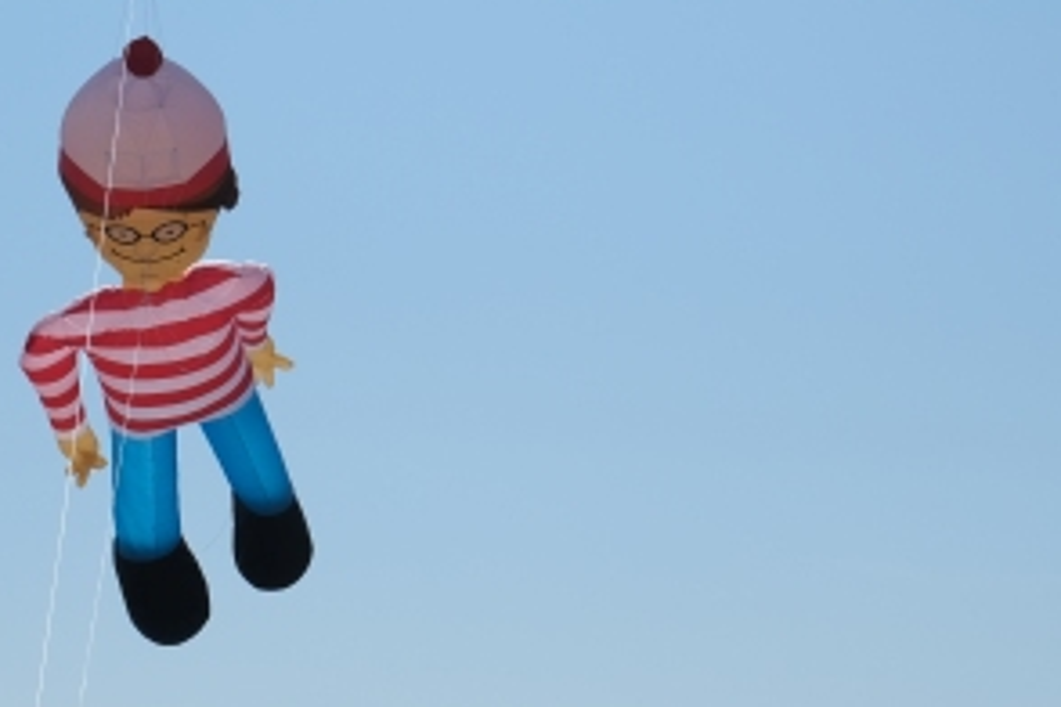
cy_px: 99
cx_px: 873
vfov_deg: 15.6
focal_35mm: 87
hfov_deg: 23.0
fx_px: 2564
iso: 160
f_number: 7.1
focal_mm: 21.3
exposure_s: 1/1000
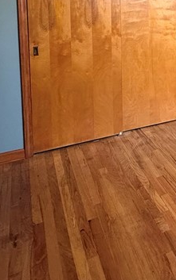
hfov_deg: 25.4
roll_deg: -0.7
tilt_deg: -4.8
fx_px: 330
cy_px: 17
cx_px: 234
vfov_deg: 41.7
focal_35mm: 43
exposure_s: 1/60
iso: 250
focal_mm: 2.22
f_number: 2.2
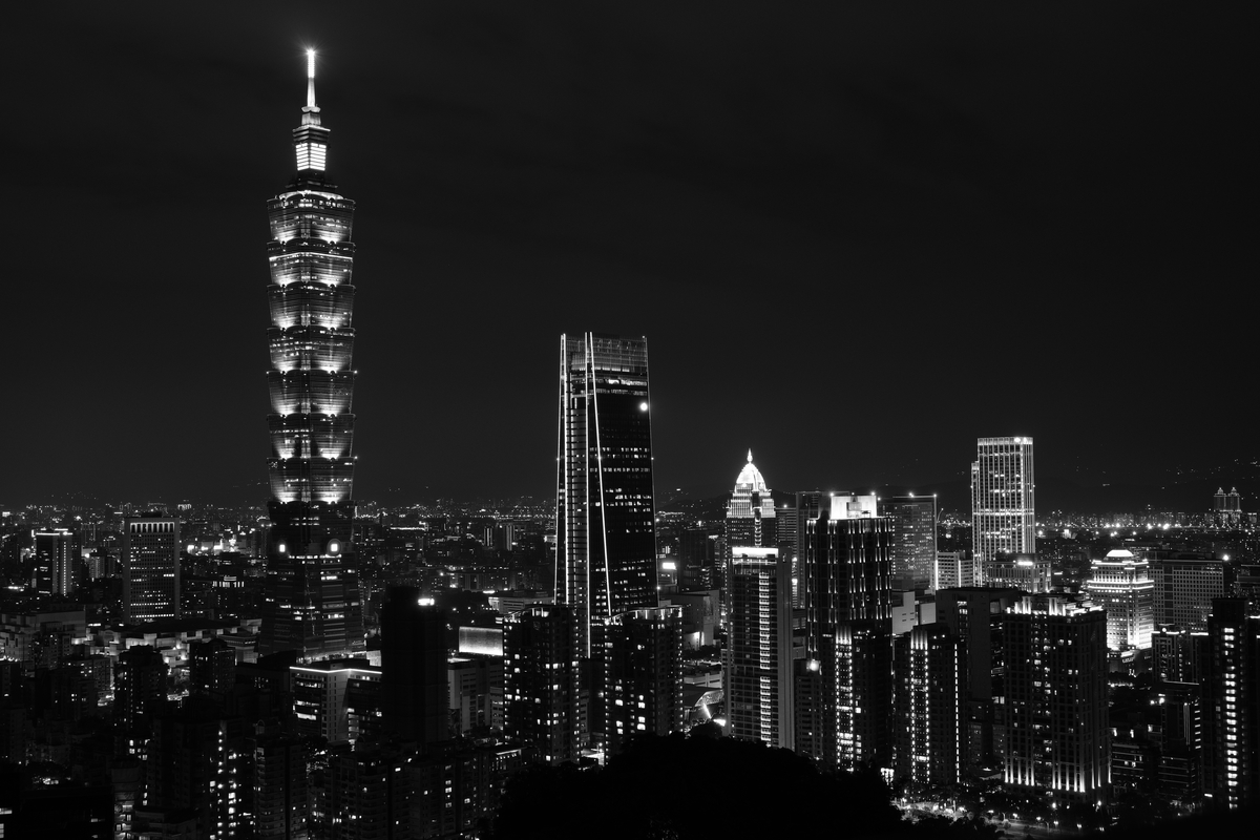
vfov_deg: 31.2
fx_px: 1505
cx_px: 630
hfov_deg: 45.4
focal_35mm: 43
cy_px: 420
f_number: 8
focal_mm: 28.9
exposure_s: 6
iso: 200
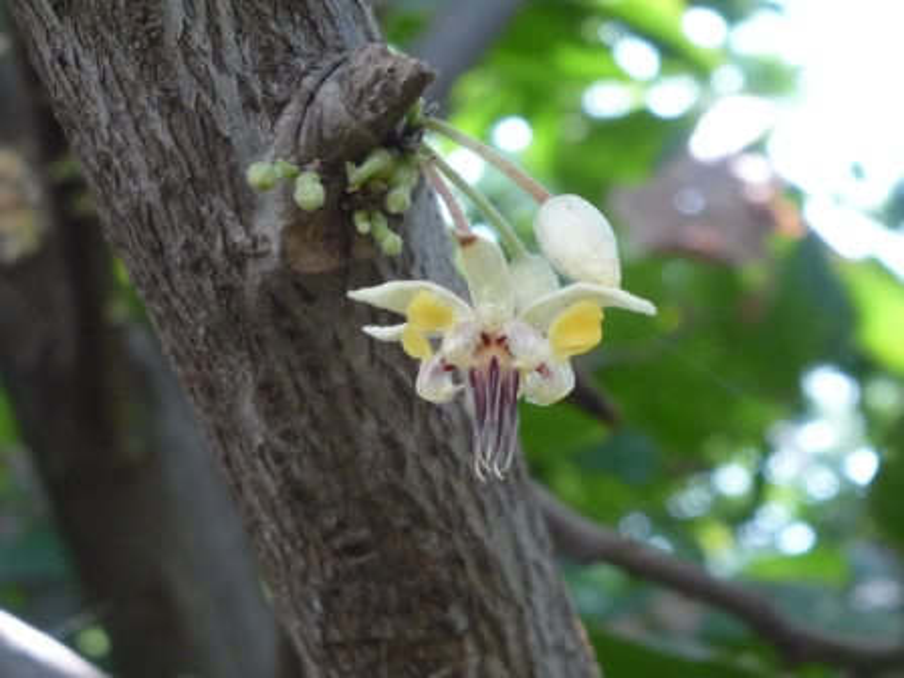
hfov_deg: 30.3
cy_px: 339
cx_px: 452
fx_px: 1671
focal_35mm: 64
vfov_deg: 22.9
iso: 250
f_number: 3.8
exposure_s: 1/40
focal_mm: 6.3
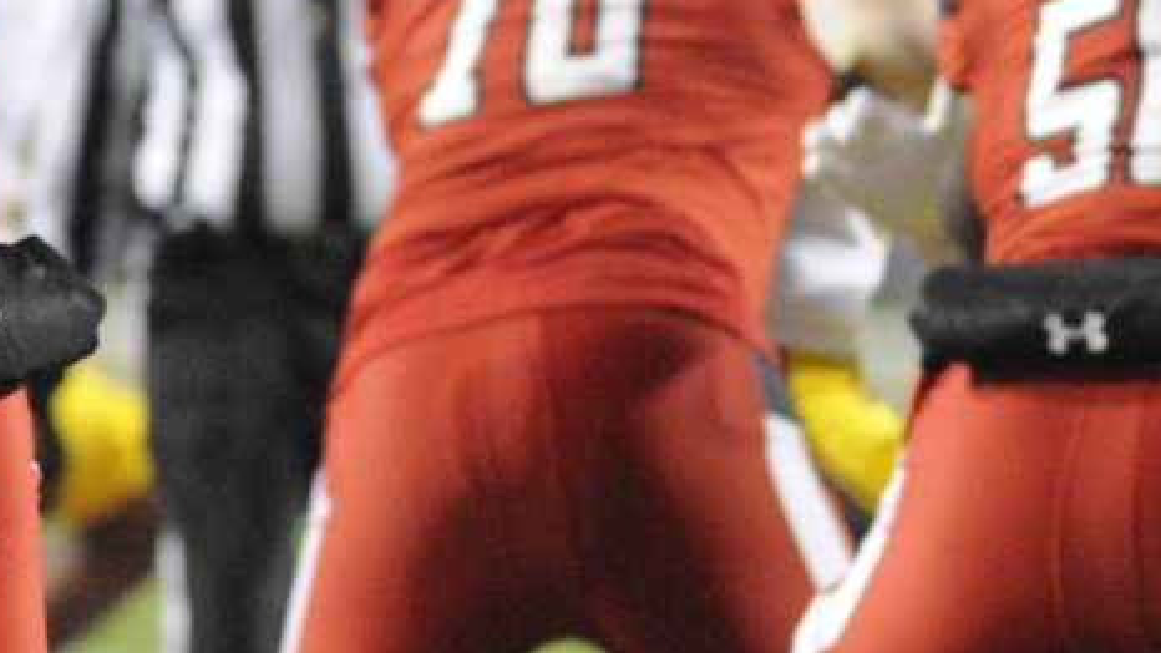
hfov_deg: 1.6
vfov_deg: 0.9
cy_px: 163
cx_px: 167
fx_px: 42448
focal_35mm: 1379
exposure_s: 1/500
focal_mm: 300
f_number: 3.5
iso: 5000
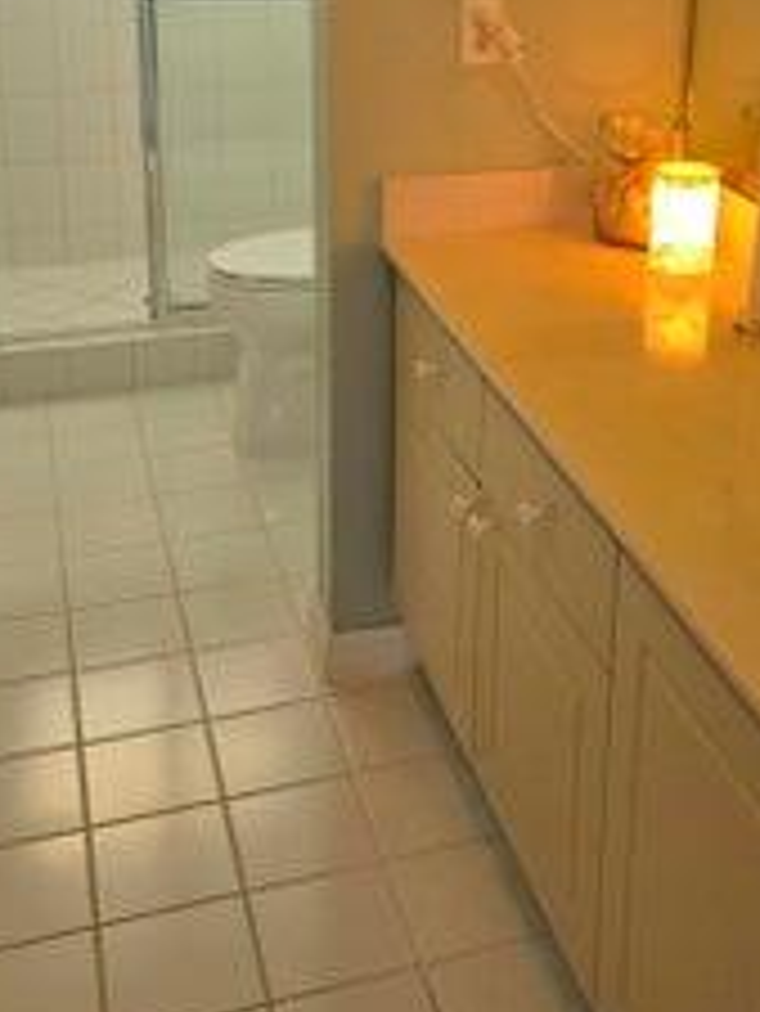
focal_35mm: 49
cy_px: 171
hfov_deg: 29.4
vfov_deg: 37.2
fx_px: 1433
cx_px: 535
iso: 200
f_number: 1.8
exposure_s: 1/120
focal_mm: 5.4
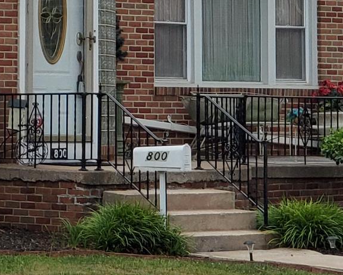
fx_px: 1828
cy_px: -67
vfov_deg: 8.5
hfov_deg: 10.5
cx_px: -114
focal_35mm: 180
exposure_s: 1/773
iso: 50
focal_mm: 6
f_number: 2.4
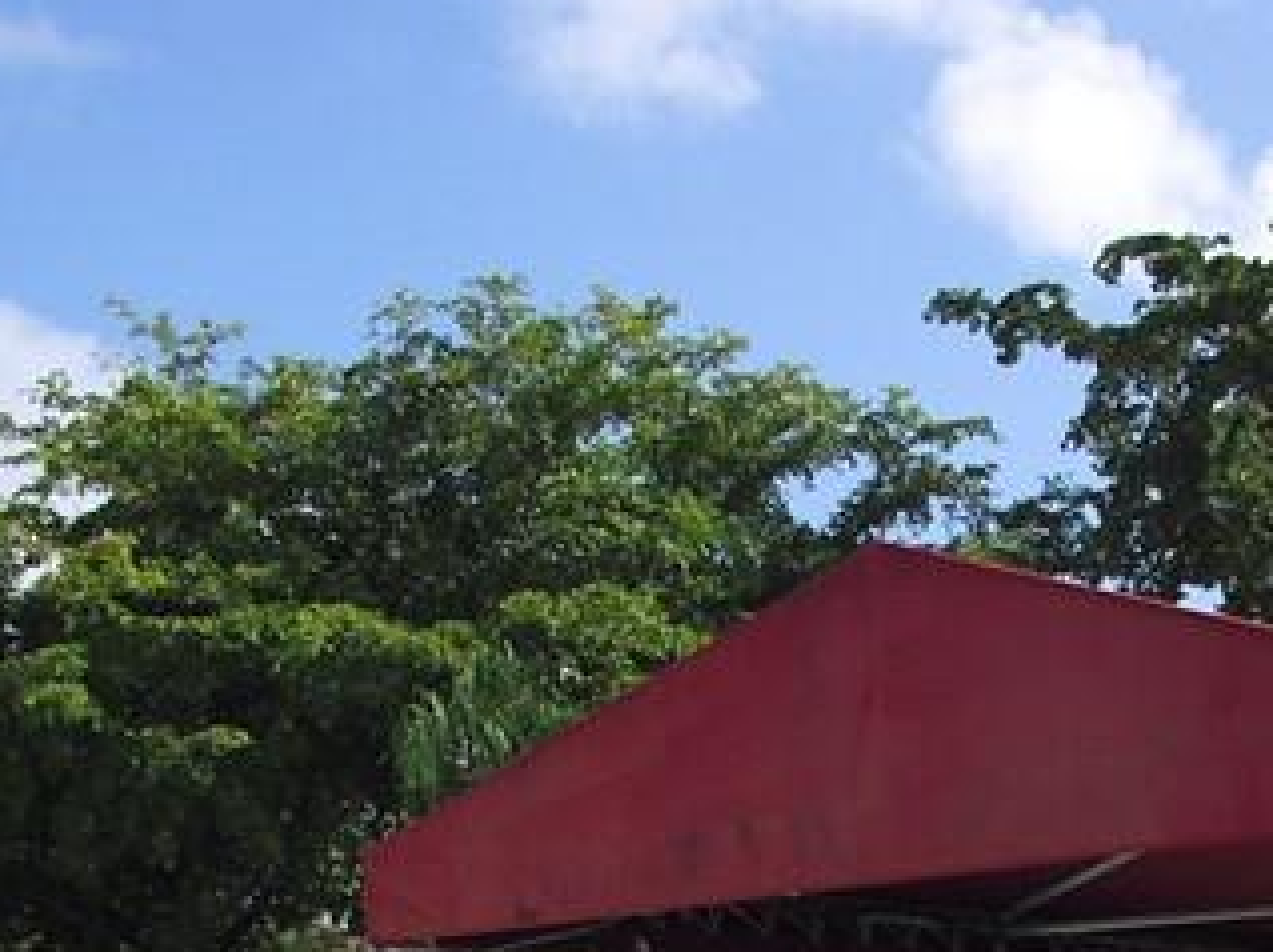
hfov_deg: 16.9
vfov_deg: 12.1
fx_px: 4263
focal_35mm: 116
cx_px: 985
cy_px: 1472
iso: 64
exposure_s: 1/160
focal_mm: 6.3
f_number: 7.8
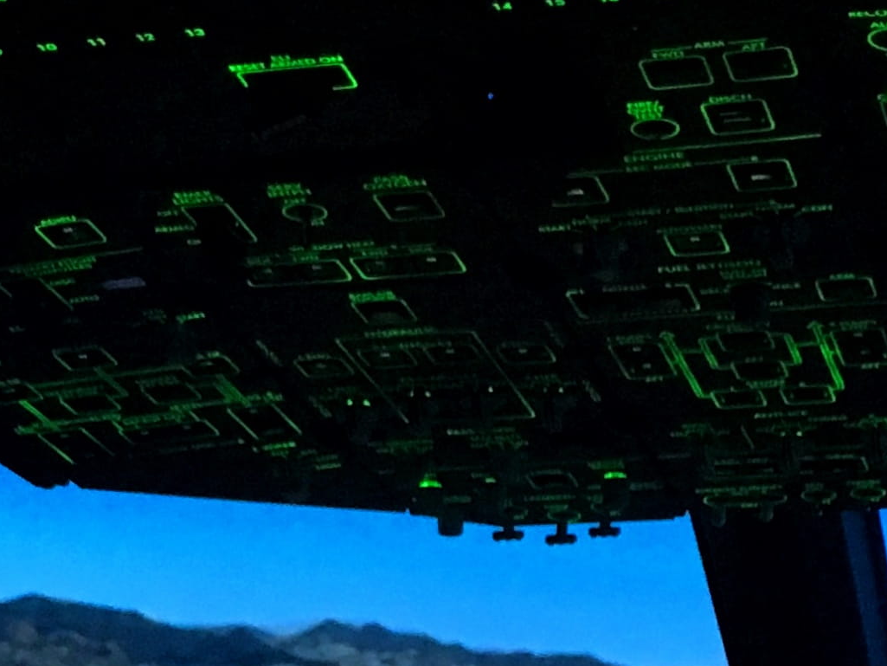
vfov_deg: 12.8
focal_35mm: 111
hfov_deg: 17.7
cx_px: 502
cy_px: 934
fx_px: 2845
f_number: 2.2
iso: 250
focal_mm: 4.15
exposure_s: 1/17
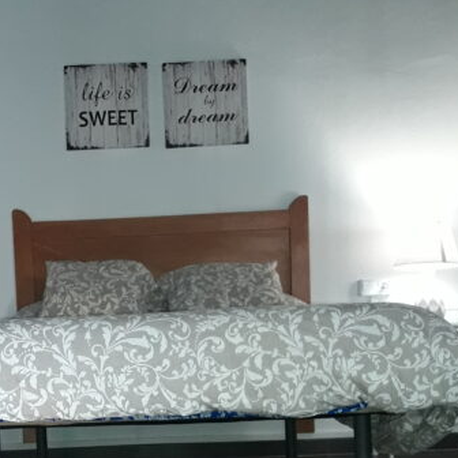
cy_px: 395
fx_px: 883
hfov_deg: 28.6
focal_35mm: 59
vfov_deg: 28.2
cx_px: 106
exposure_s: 1/25
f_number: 1.9
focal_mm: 3.7
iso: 160
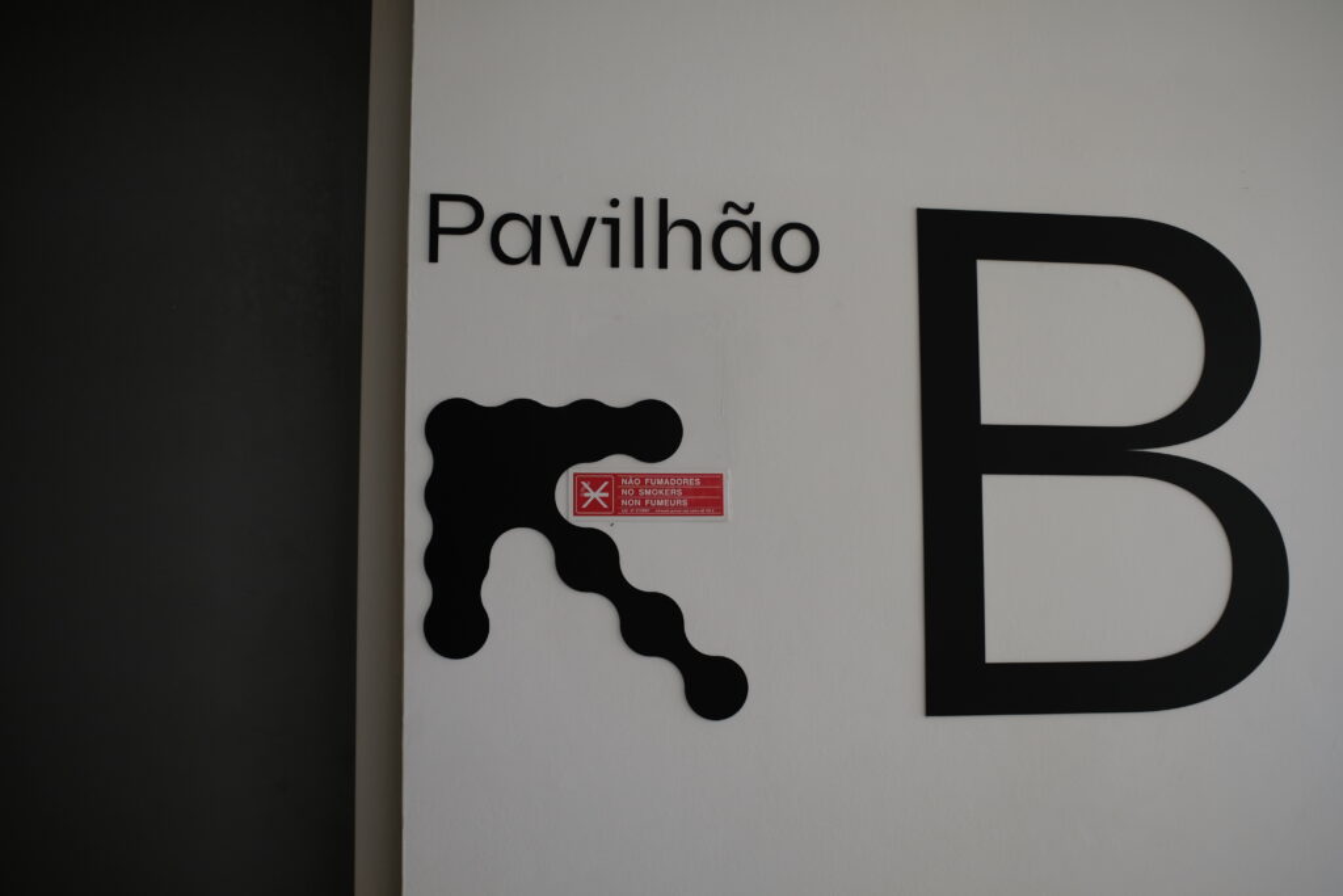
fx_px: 1418
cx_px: 672
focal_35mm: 38
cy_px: 448
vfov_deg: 35.1
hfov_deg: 50.7
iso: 200
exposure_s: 1/680
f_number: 1.7
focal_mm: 25
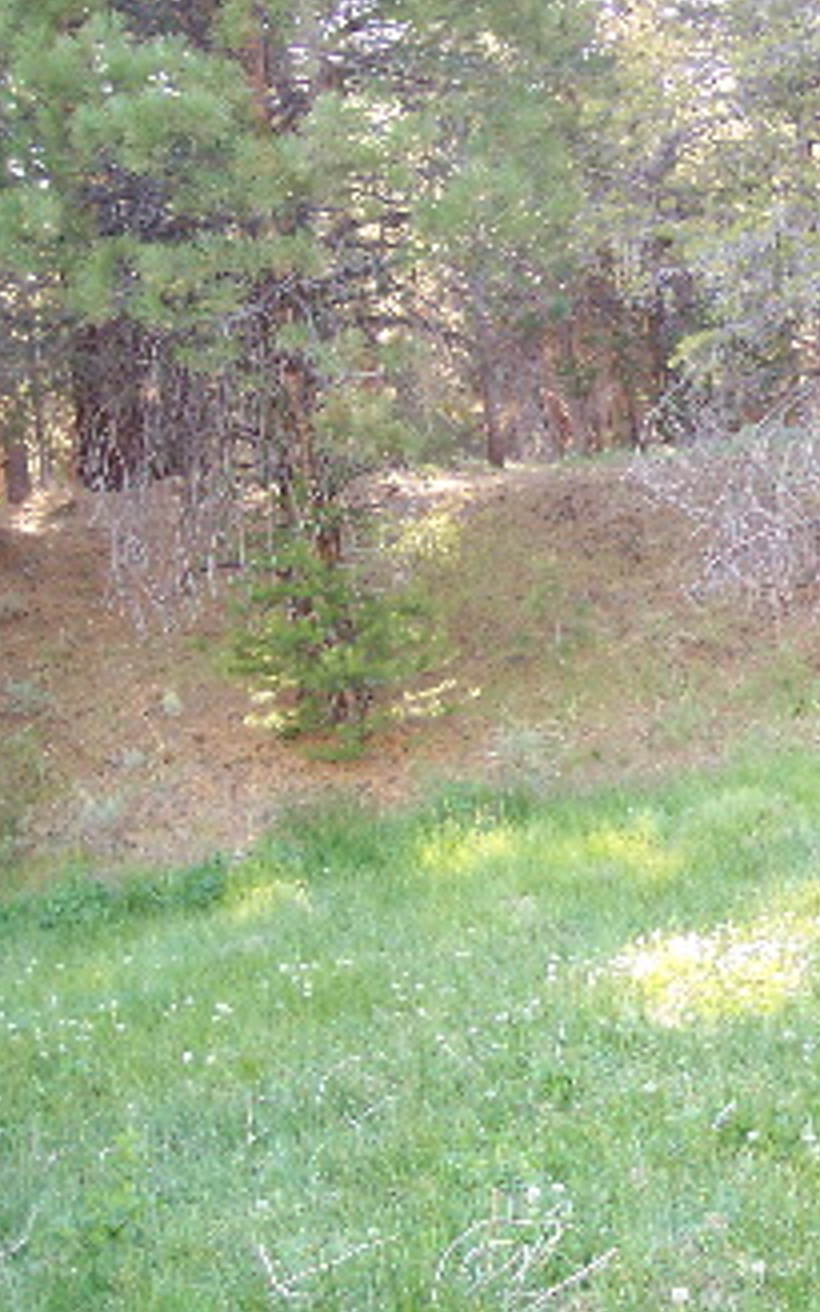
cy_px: 650
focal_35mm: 59
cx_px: 986
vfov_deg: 34.5
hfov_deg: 20.6
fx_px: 2110
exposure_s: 1/45
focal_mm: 8
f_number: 2.8
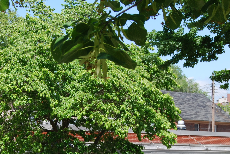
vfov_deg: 12.1
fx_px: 716
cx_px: 103
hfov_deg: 18.2
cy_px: 148
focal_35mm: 112
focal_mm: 30
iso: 100
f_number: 7.1
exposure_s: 1/200
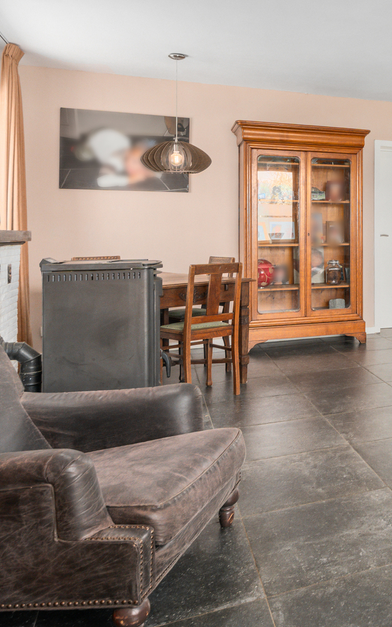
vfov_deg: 51.9
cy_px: 223
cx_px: 499
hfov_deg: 28.6
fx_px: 635
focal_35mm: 37
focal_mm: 16.5
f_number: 10
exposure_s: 1/100
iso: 250
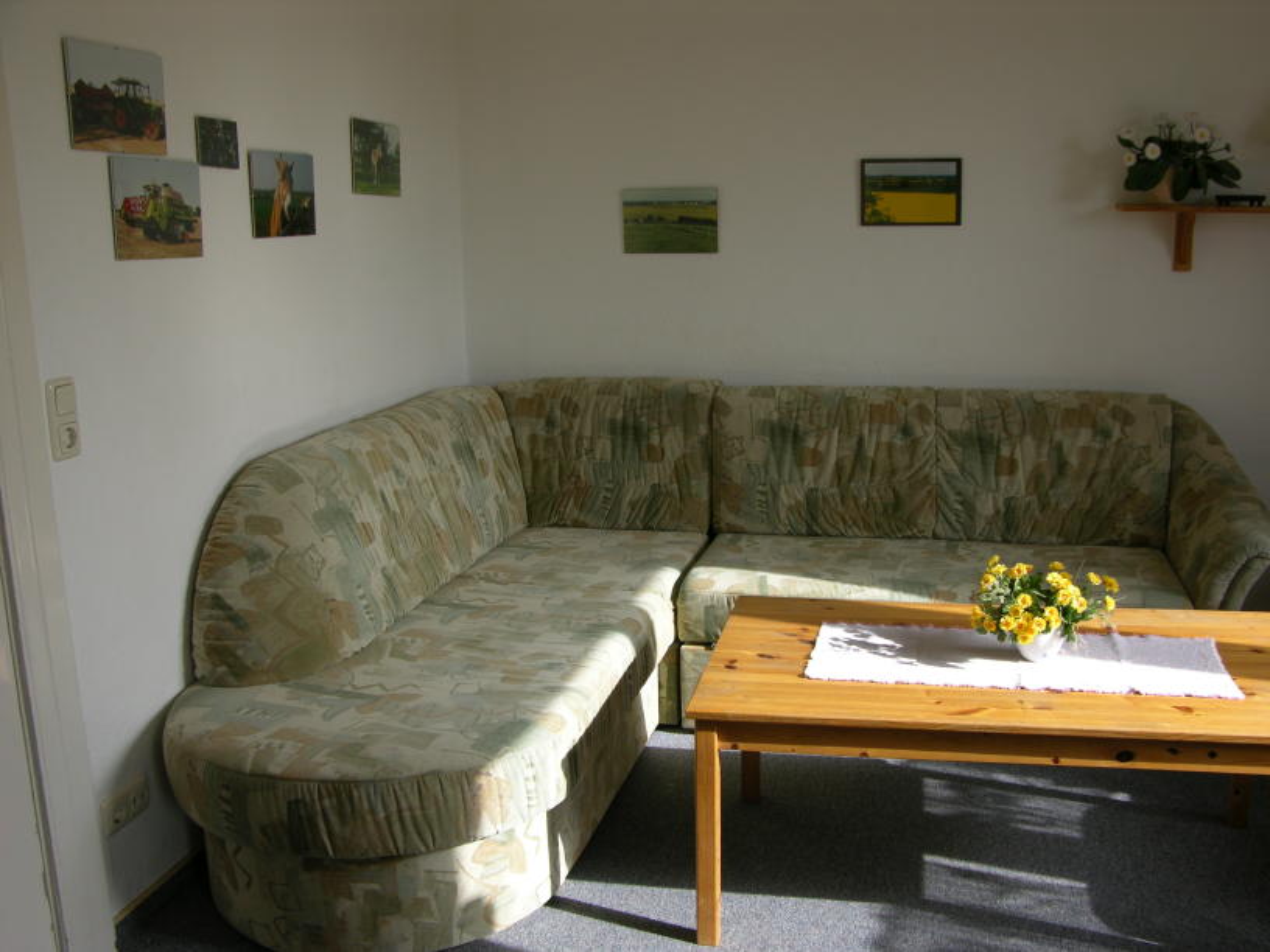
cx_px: 635
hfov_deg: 52.6
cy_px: 476
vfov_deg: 40.7
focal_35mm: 35
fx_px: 1284
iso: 50
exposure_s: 1/97.3
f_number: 4
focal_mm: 8.9
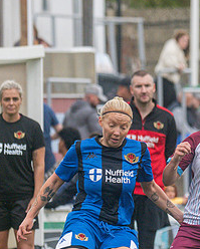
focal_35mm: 1030
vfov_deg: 1.9
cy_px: 276
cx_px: 365
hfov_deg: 1.5
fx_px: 7607
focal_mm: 210
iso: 500
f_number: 4
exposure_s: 1/1000
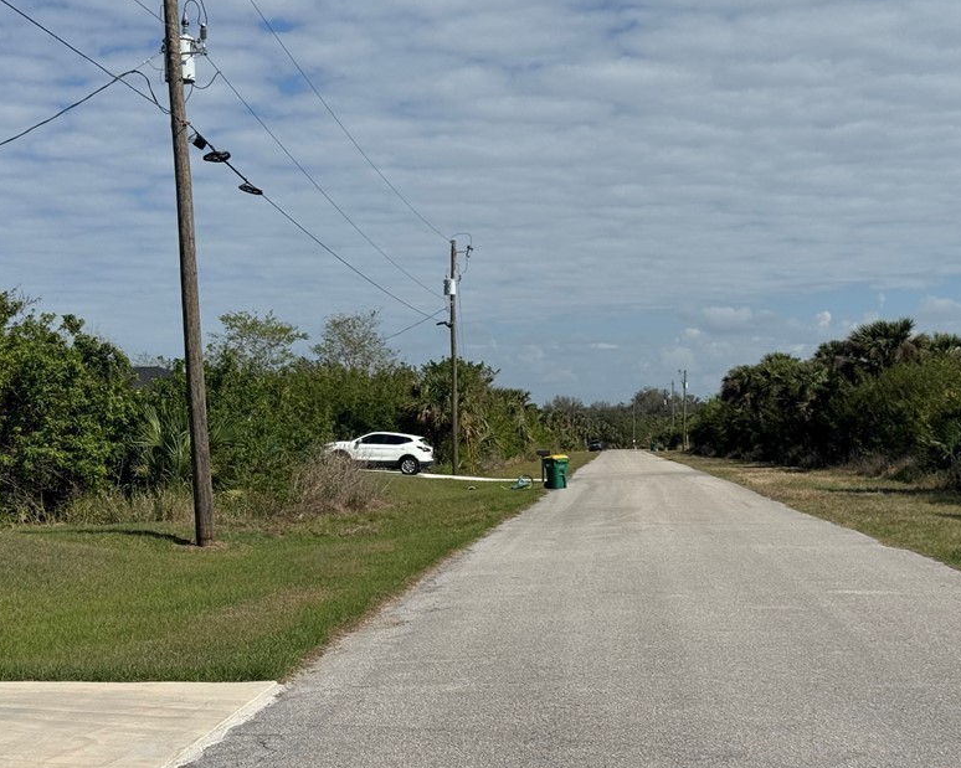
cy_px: 364
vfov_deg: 24.6
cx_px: 531
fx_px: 1763
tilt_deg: +2.8
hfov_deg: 30.5
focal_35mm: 62
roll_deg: +0.6
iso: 64
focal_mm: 6.76
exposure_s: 1/9009
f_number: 1.78
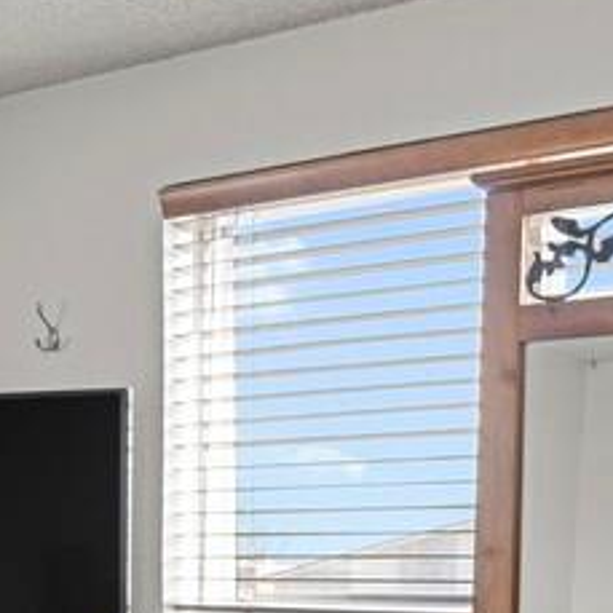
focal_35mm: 101
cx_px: -304
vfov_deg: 16.9
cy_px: 576
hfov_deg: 15.8
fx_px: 2024
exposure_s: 3
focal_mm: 17
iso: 250
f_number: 8
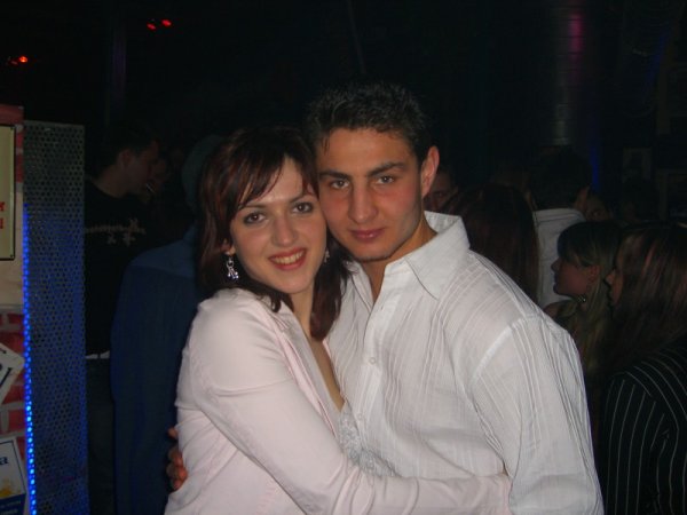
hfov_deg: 49.0
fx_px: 754
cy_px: 258
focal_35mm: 38
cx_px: 344
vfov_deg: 37.7
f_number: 2.8
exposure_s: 1/60
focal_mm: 7.9
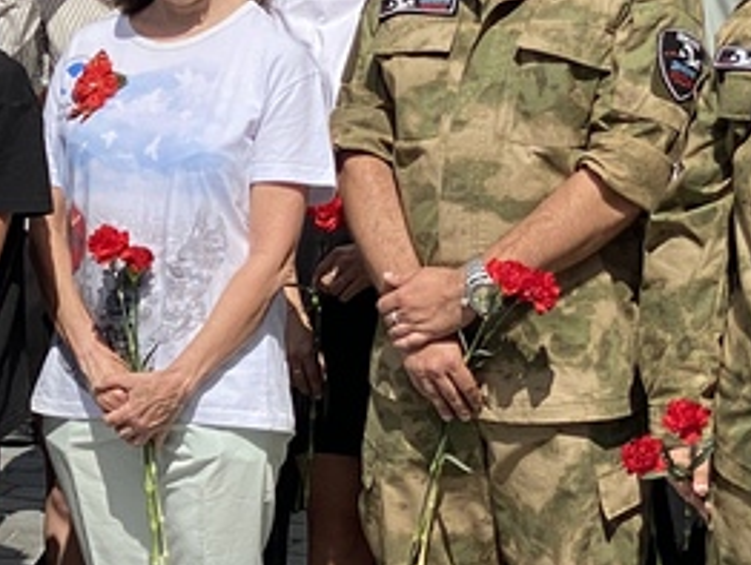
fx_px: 4408
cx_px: -341
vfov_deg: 7.3
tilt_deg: -7.2
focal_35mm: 203
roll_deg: -0.7
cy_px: -43
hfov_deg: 9.5
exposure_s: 1/2398
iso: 20
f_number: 2
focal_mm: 6
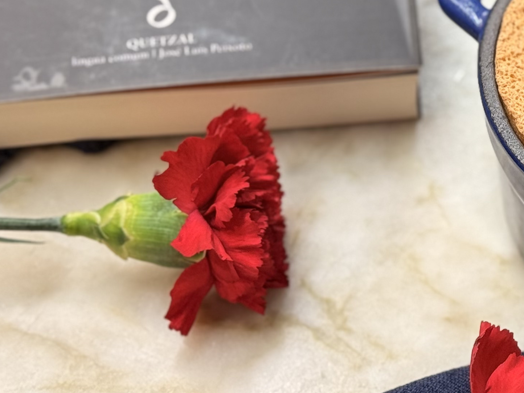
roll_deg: -1.4
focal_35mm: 134
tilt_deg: -44.0
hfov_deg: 14.4
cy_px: -3
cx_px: 577
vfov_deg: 11.0
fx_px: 2028
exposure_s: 1/50
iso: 50
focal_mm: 6.76
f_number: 1.78
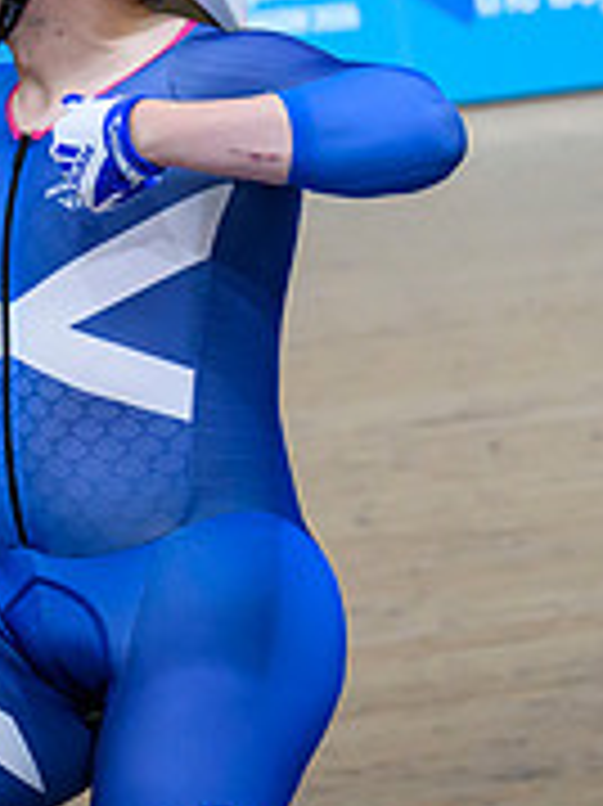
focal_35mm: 257
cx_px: -409
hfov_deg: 5.7
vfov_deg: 7.7
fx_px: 5976
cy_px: 432
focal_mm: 70
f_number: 3.5
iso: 4000
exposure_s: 1/2500
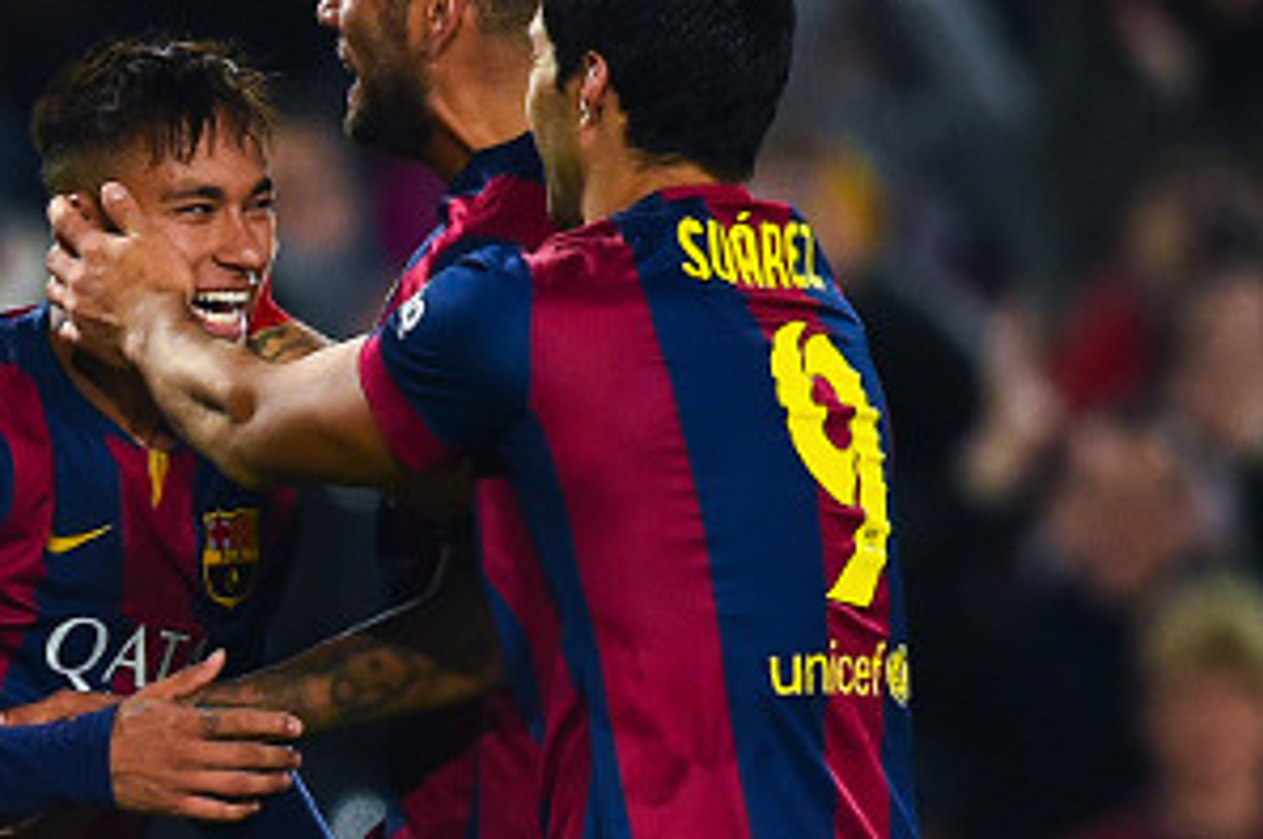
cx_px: 407
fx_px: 21622
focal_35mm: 617
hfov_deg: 3.3
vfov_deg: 2.2
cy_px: 449
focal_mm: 400
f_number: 2.8
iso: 2500
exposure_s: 1/1600
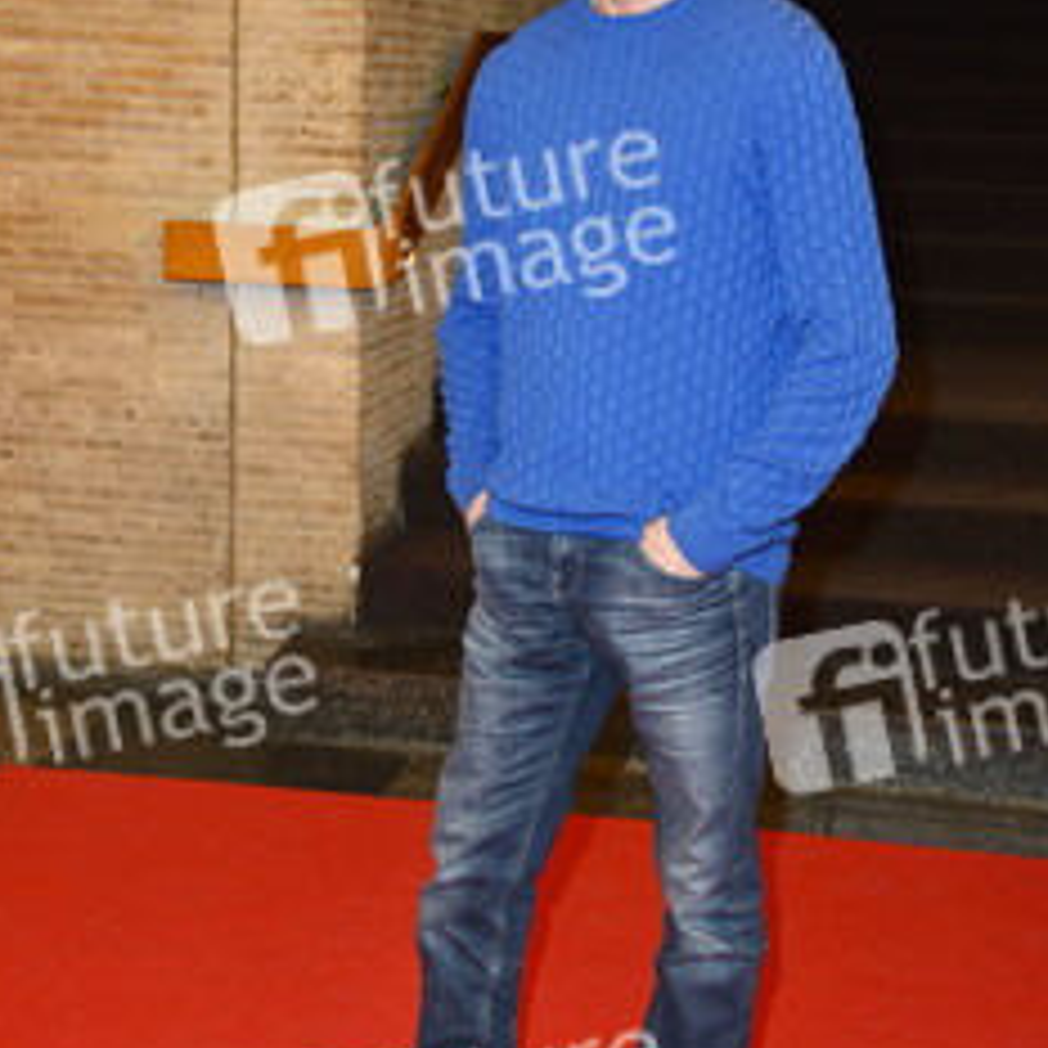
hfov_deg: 25.7
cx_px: 576
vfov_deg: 25.7
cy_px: 463
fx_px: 2295
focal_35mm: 67
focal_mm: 46
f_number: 5.6
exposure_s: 1/160
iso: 640
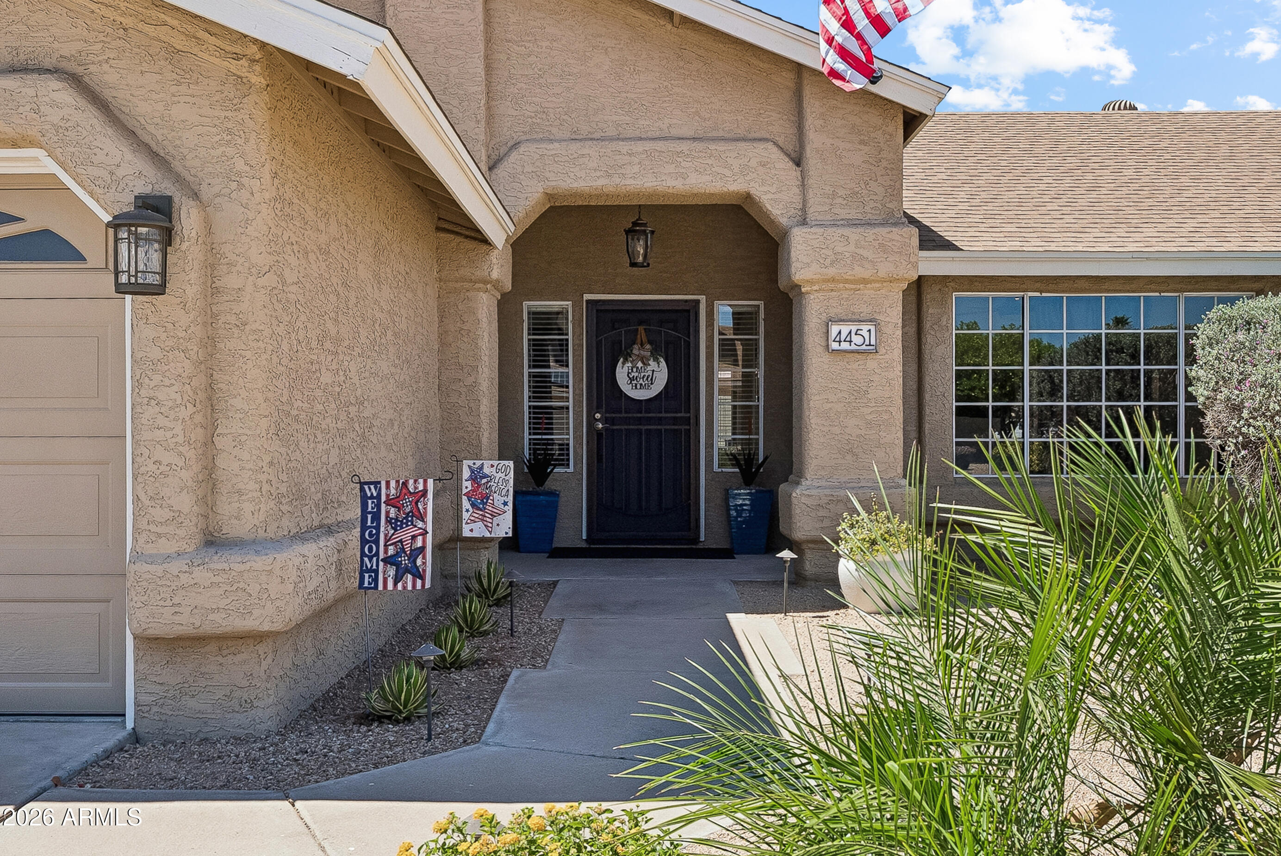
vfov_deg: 36.0
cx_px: 640
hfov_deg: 51.9
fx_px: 1317
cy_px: 428
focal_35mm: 37
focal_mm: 25
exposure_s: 1/800
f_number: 8
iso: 800
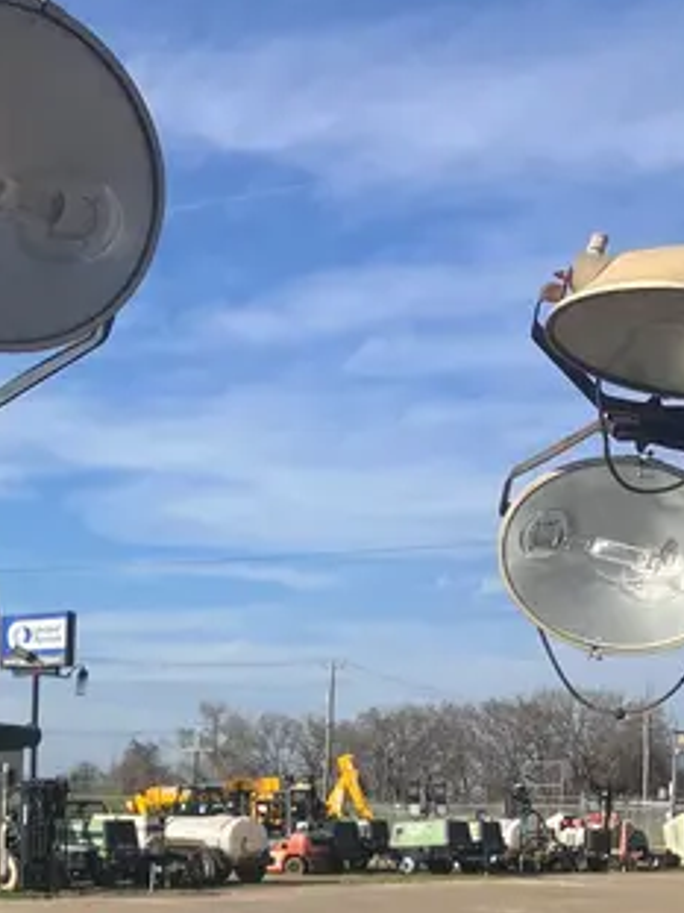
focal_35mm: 66
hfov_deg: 21.5
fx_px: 1740
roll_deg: -1.0
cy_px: 950
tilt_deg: -4.6
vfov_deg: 27.4
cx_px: 6
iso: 32
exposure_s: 1/3040
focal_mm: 3.99
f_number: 1.8
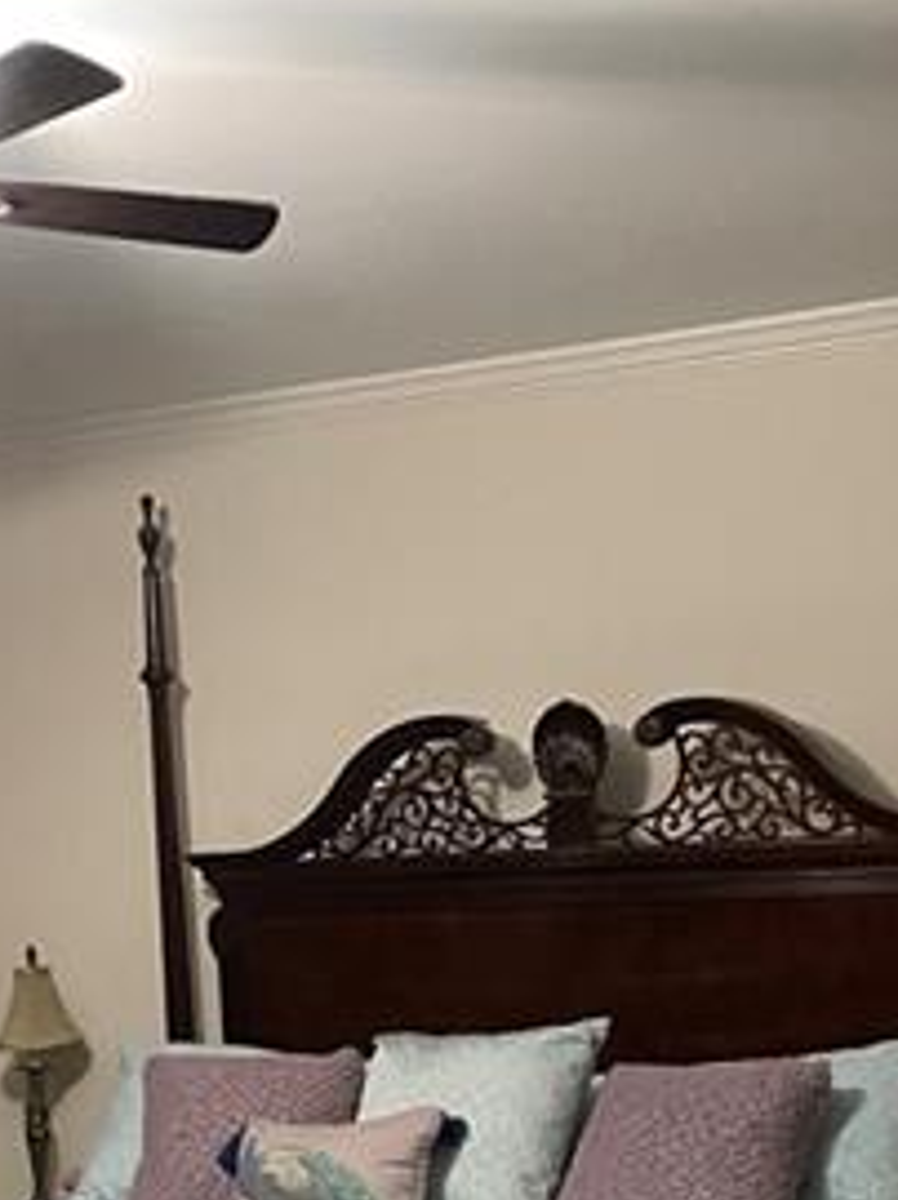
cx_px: 262
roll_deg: +2.1
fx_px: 2564
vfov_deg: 25.5
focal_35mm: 74
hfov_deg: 19.8
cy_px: 1080
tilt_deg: -4.6
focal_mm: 4.2
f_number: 1.6
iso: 400
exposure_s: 1/40
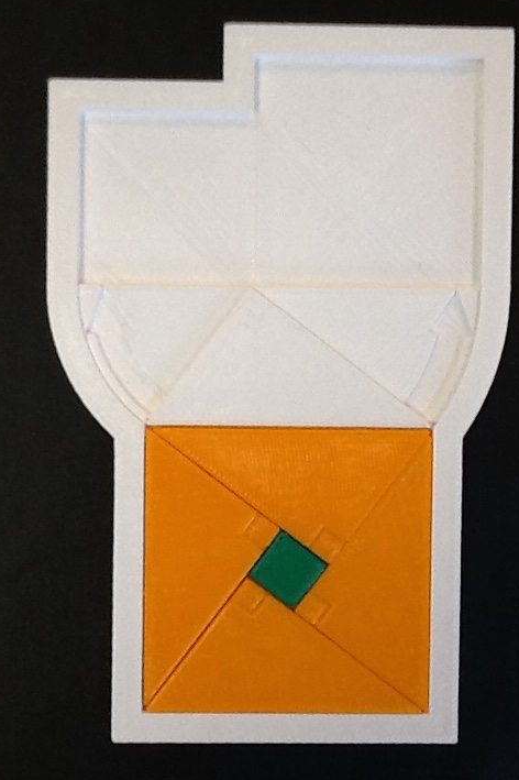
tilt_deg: -83.9
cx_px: 286
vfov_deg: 32.4
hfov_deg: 21.9
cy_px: 386
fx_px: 1342
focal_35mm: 62
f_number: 2.4
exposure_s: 1/30
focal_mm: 2.03
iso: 50
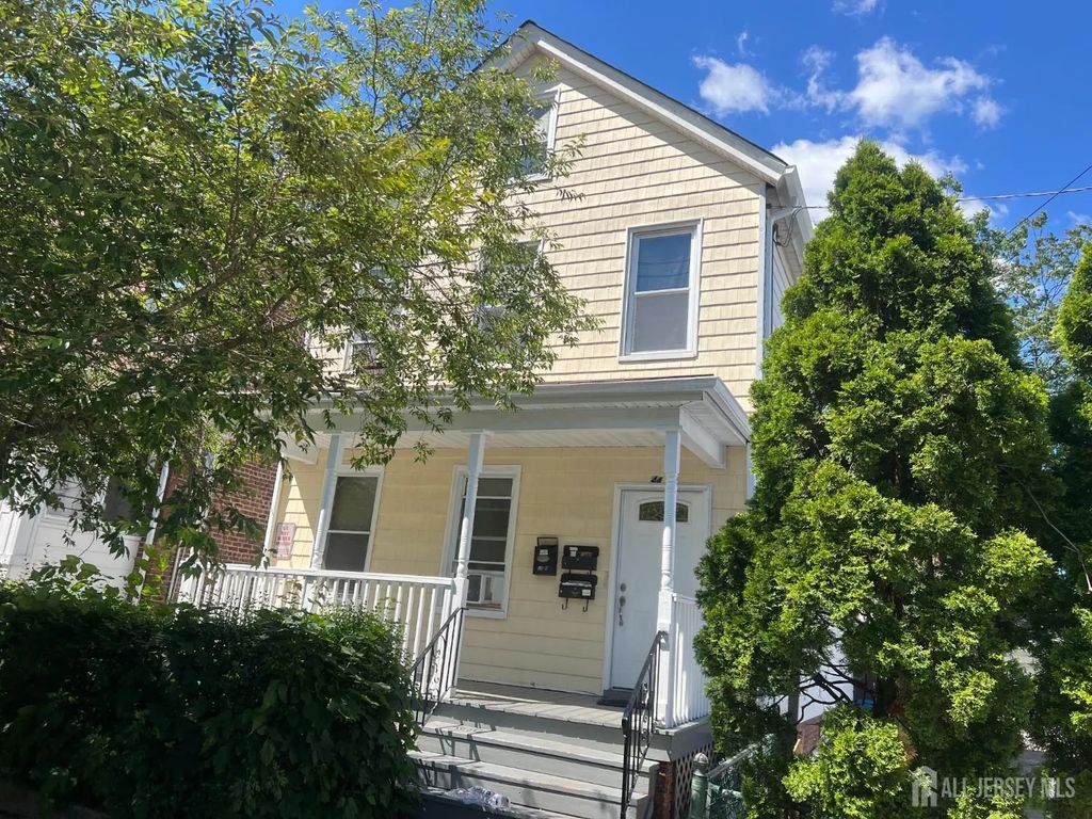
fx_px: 820
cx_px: 546
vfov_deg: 53.1
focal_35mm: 26
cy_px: 410
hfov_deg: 67.3
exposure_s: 1/2513
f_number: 1.5
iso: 50
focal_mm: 5.7
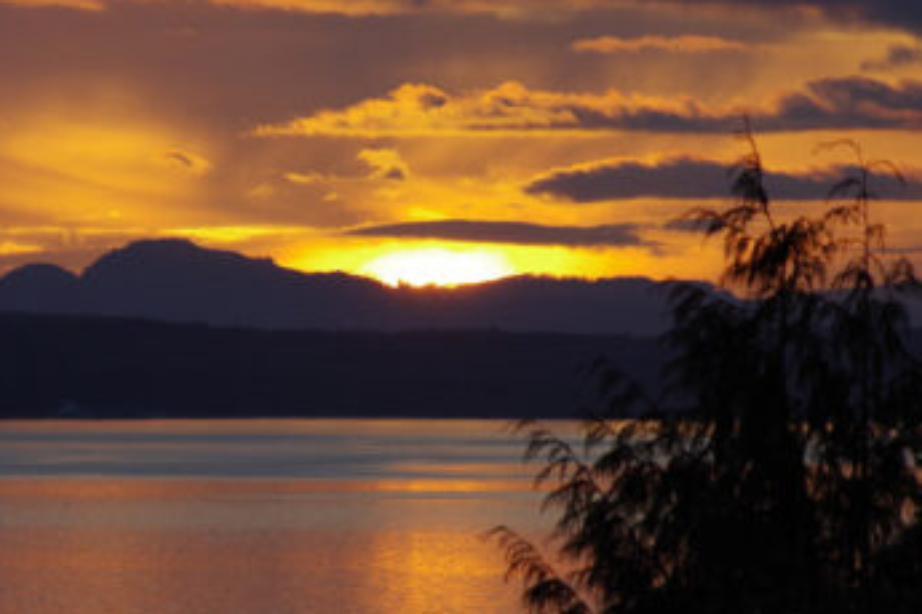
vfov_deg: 3.1
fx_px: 11396
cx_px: 203
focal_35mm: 445
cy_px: 374
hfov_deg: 4.6
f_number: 9
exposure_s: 1/125
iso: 200
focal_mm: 170
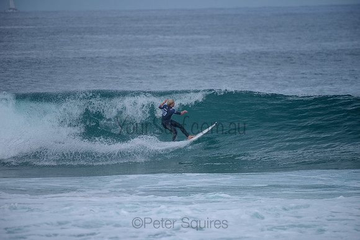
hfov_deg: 4.1
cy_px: 120
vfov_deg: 2.8
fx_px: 5001
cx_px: 180
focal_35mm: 500
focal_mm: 500
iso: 250
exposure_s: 1/2000
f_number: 5.6
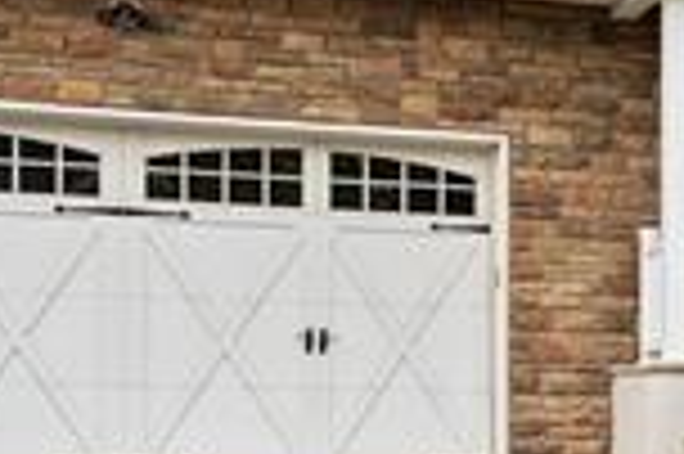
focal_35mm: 108
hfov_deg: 16.3
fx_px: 2050
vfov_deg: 12.6
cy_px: 382
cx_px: 1192
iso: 160
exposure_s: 1/100
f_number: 8
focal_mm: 16
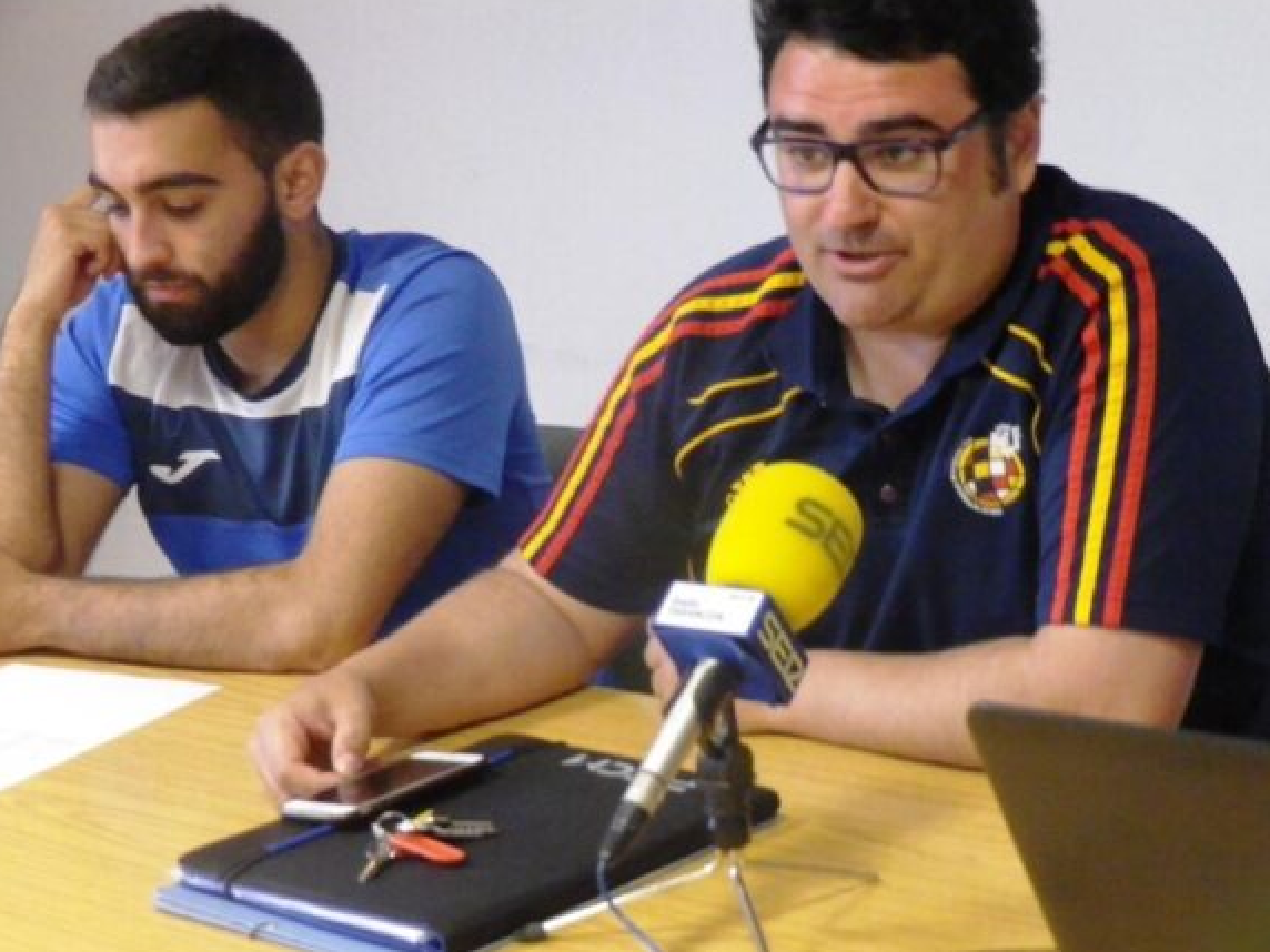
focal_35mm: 80
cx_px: 637
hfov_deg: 24.4
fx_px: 2935
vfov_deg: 18.4
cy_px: 473
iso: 800
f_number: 4.8
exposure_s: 1/15
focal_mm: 14.1
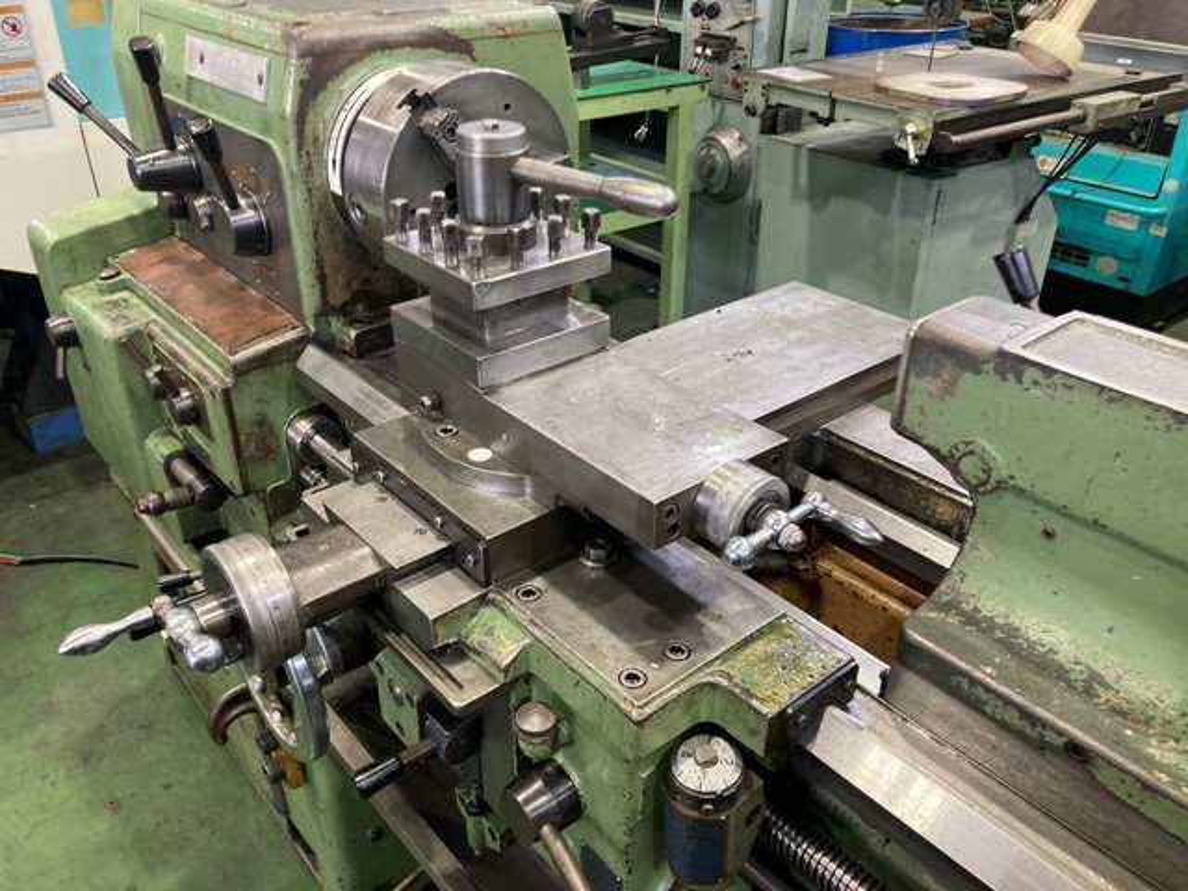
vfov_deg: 49.7
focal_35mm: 28
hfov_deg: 63.4
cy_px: 446
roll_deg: -0.8
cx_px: 594
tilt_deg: -30.8
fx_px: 961
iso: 160
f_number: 1.8
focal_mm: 3.99
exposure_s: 1/60
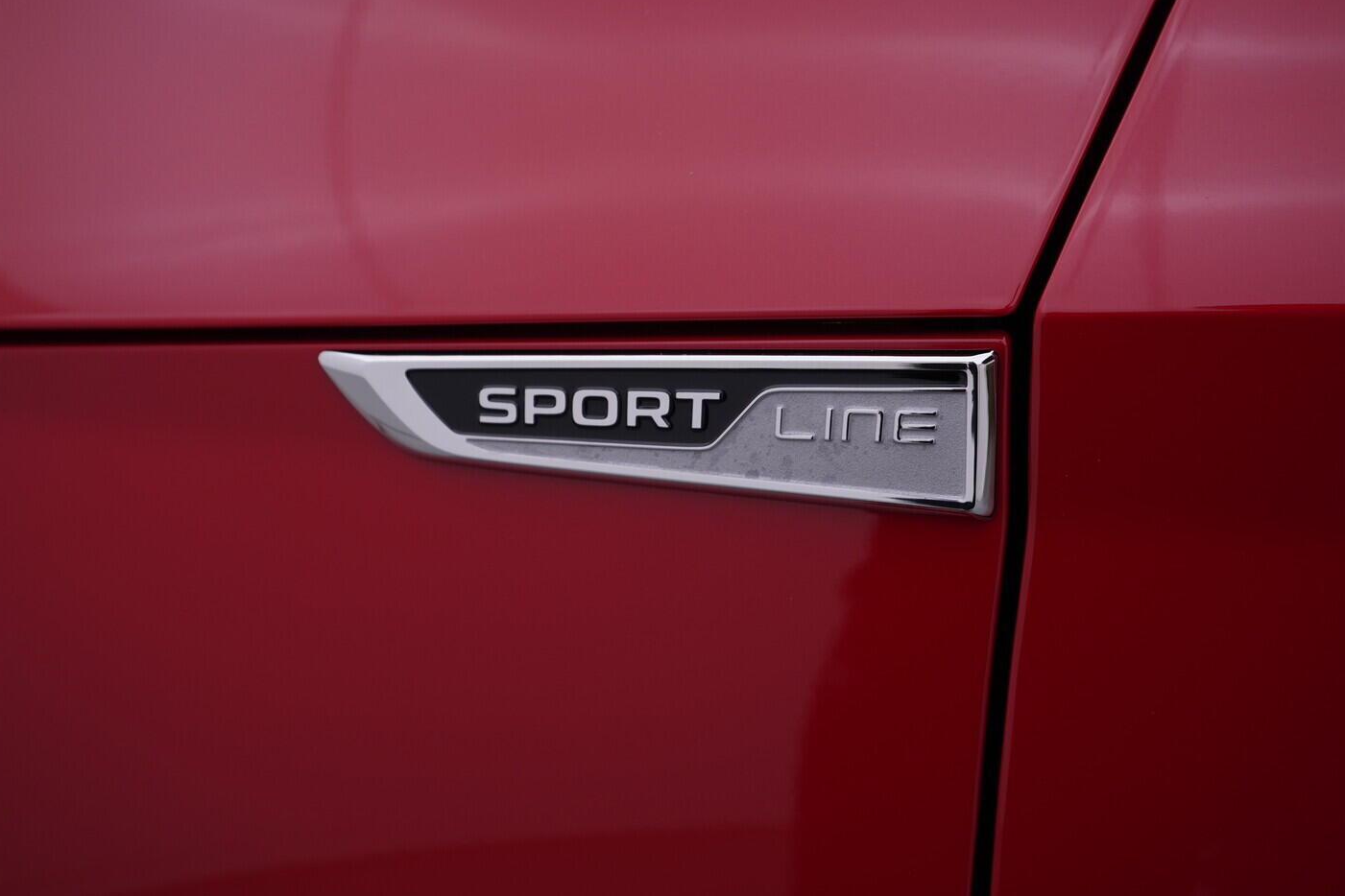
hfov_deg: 51.9
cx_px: 663
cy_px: 439
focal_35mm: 37
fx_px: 1382
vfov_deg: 35.9
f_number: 4.5
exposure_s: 1/80
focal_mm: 24
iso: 125
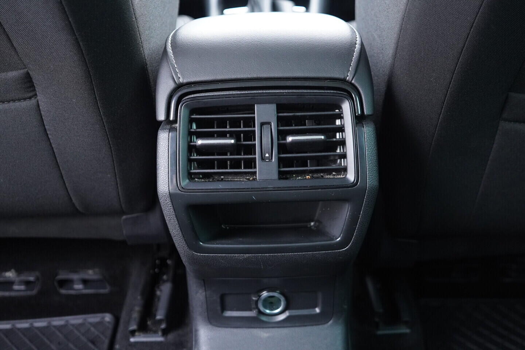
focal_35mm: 36
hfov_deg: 53.1
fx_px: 525
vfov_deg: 36.9
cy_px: 175
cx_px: 262
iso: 1600
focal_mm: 24
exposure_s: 1/40
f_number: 2.8
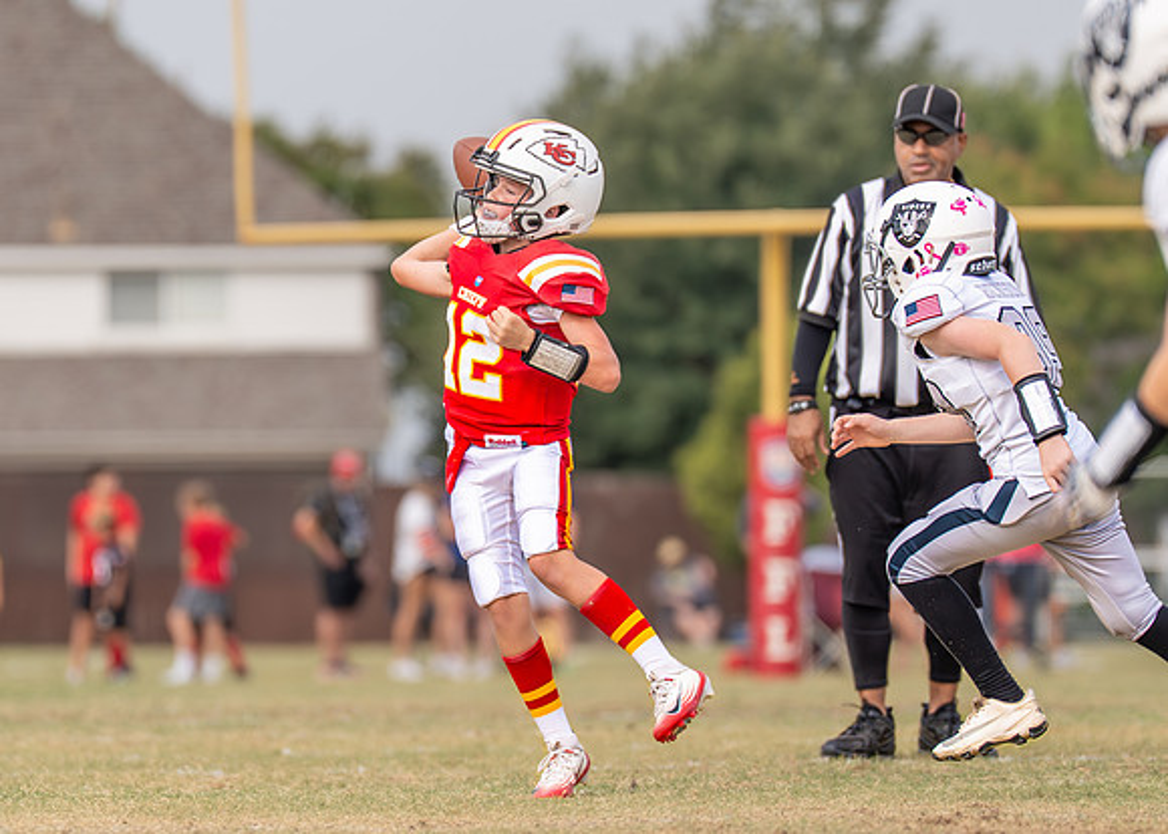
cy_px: 452
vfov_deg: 2.8
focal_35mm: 506
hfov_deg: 4.0
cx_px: 464
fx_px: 16786
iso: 160
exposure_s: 1/2000
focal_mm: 200
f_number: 2.8
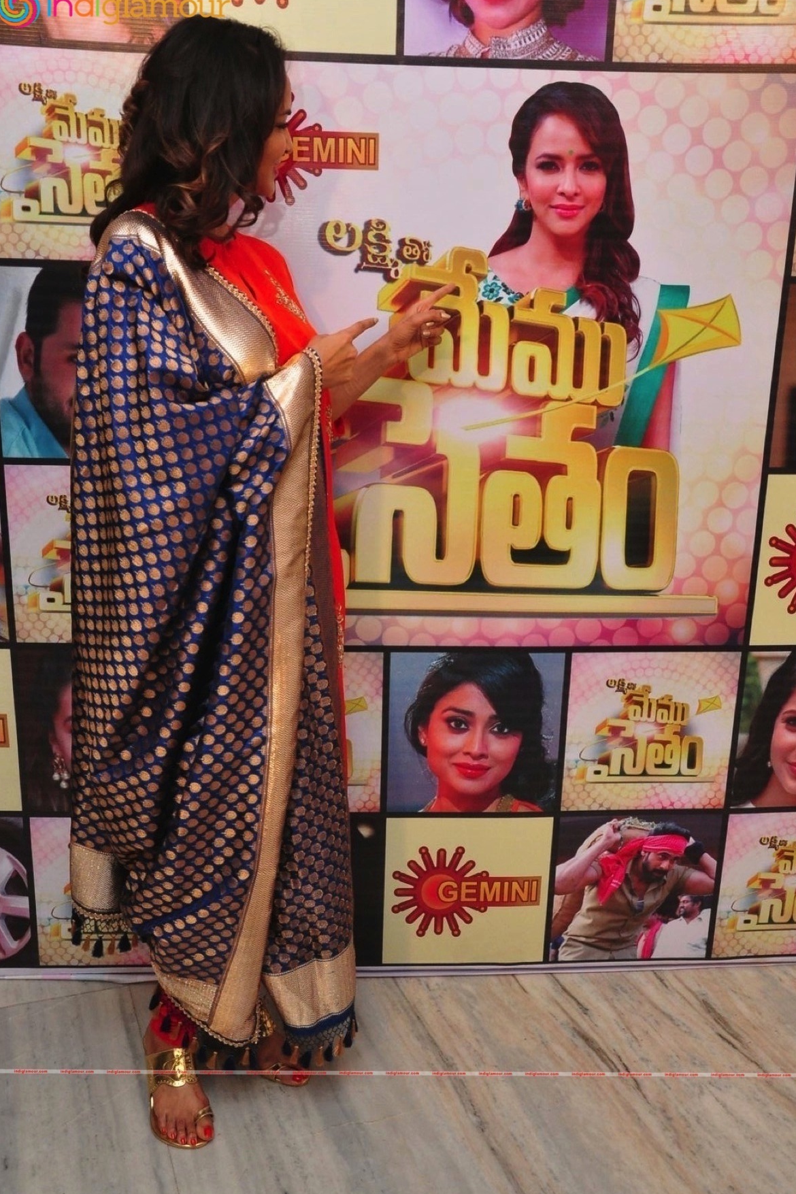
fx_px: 1227
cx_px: 402
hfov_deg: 35.9
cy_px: 597
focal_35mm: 37
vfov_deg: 51.9
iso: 1600
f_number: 10
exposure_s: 1/125
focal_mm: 24
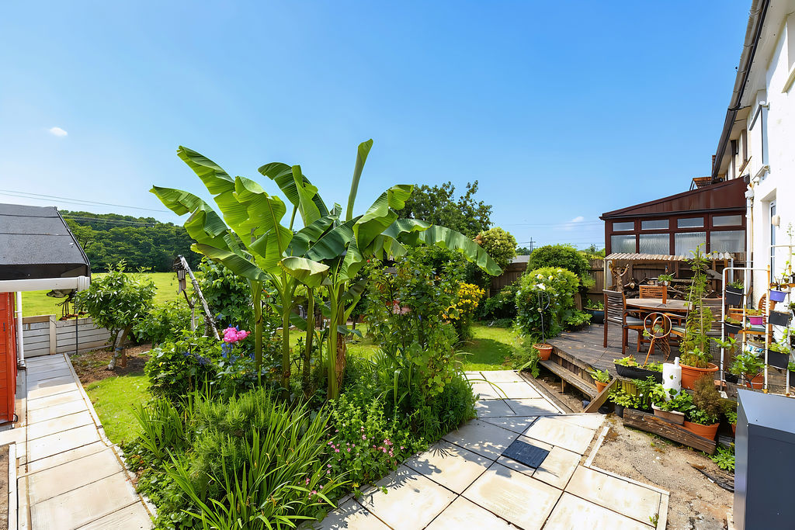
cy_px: 265
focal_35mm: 14
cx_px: 398
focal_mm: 14
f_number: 10
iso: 250
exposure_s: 1/400
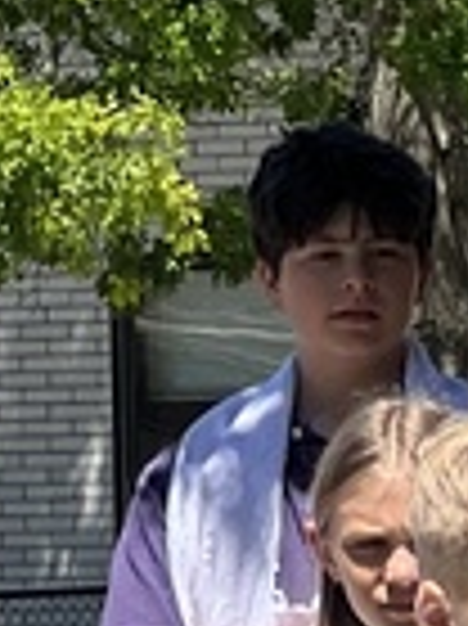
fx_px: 10237
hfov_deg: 2.6
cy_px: 1360
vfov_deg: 3.5
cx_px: 724
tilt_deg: -1.9
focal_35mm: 567
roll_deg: +1.6
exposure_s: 1/444
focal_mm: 9
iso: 32
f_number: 2.8
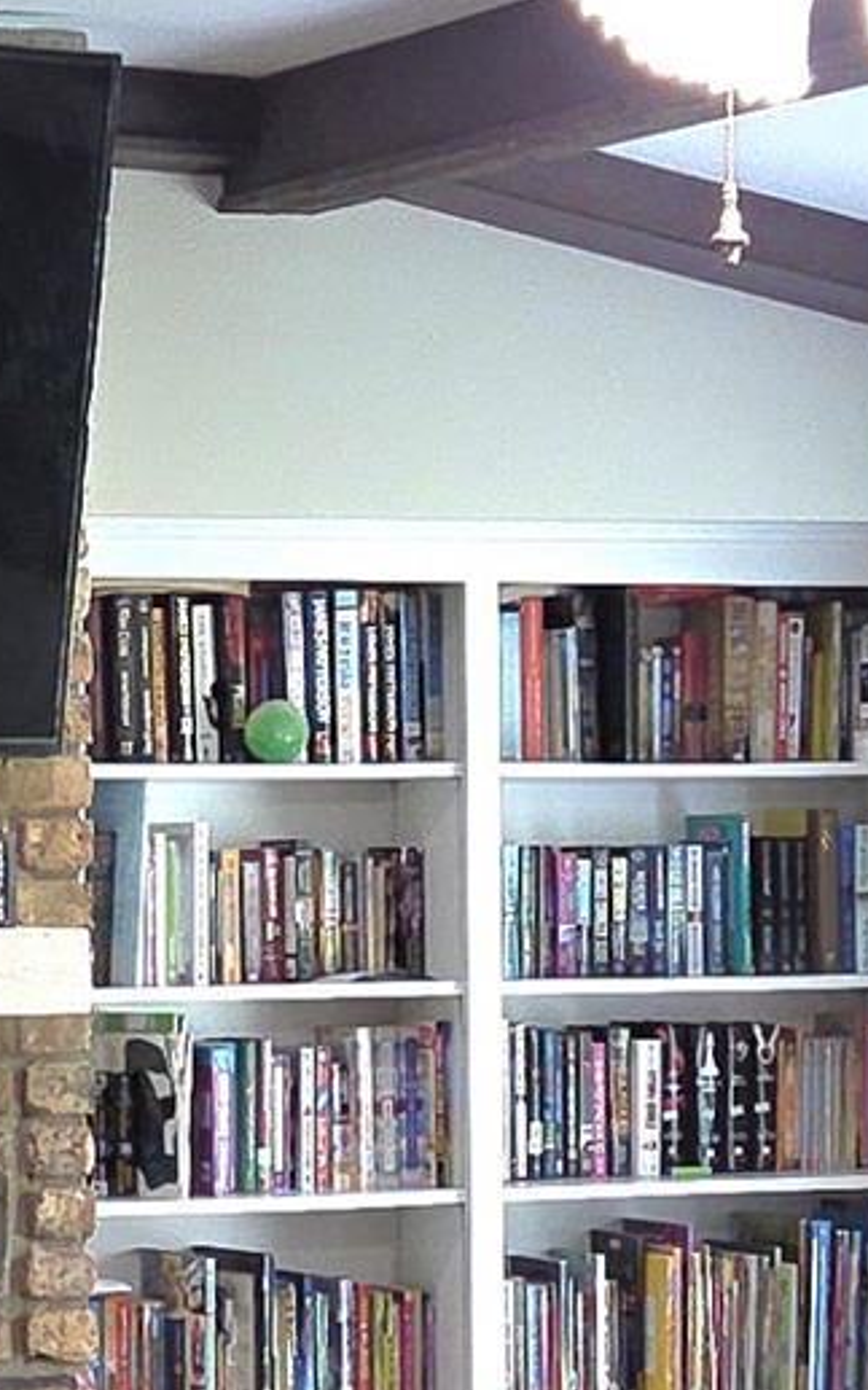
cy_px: 1239
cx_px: 89
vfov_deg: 14.3
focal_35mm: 145
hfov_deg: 9.0
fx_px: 5490
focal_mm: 5.4
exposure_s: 1/60.2
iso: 100
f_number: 1.8
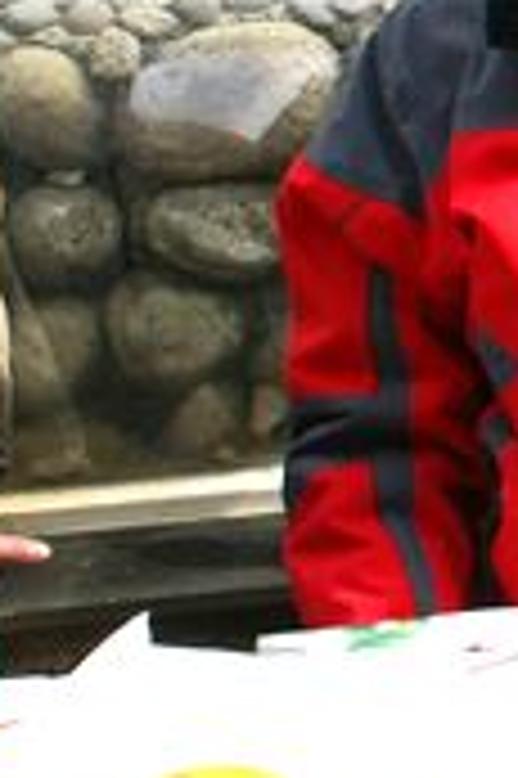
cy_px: 322
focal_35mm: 125
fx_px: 2703
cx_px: 1676
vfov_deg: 16.4
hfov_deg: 8.6
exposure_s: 1/250
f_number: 5.6
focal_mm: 18
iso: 100
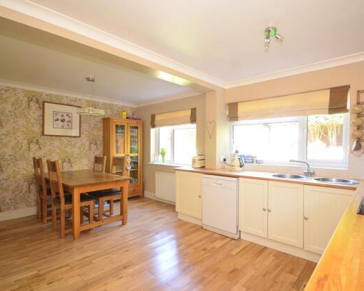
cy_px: 146
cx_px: 201
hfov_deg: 81.3
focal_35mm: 20
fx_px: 211
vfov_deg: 69.2
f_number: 5
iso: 200
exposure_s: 1/8
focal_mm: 11
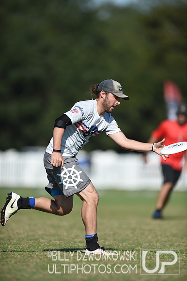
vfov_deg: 5.2
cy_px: 140
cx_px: 94
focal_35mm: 400
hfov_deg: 3.4
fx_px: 3120
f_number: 3.5
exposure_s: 1/2500
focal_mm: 400
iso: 100
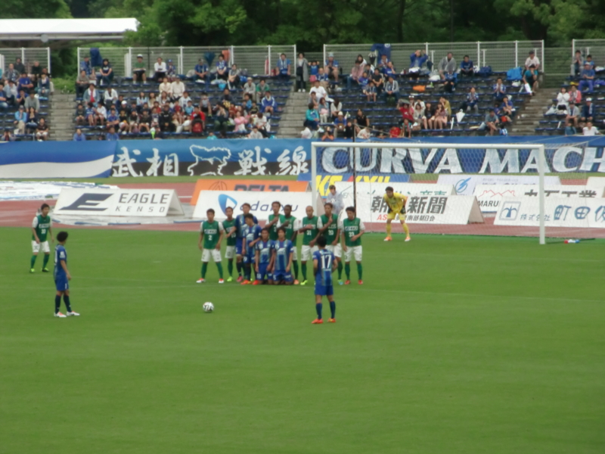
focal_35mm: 240
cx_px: 302
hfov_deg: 8.2
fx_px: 4195
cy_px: 227
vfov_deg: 6.2
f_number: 5.8
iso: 400
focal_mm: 43
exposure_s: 1/160
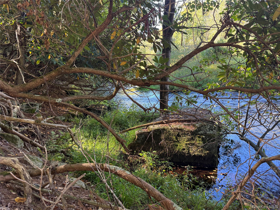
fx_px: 194
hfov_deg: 71.6
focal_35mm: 24
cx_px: 140
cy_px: 105
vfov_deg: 56.8
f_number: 1.78
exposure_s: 1/121
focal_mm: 6.76
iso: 160
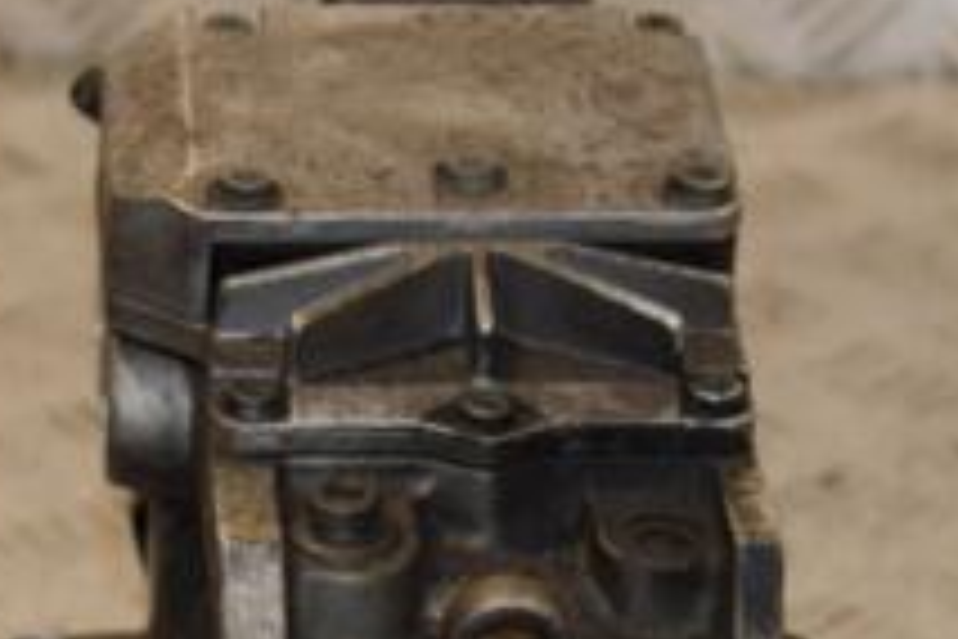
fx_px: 5615
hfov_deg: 9.7
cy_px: 792
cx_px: 202
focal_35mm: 211
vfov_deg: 6.5
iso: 800
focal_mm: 50
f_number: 6.3
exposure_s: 1/200
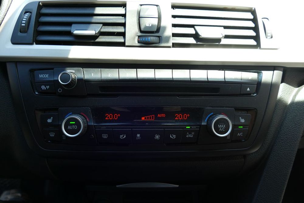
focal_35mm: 25
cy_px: 102
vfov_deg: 51.3
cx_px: 152
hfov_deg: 71.5
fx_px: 211
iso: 125
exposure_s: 1/100
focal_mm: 9.12
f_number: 2.8
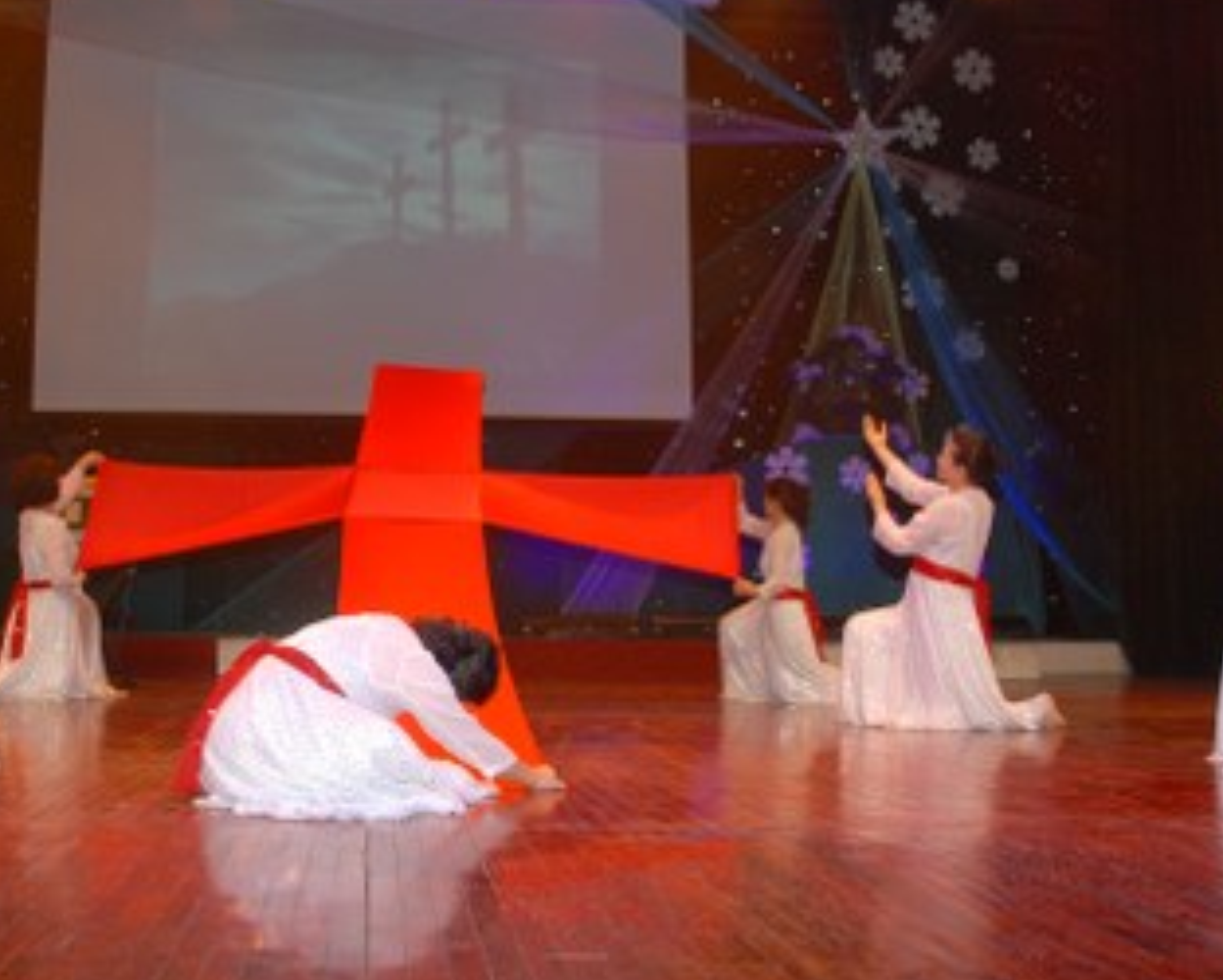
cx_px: 451
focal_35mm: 39
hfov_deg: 46.4
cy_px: 508
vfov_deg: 38.3
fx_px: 1413
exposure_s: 1/60
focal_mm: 18
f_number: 5
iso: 640
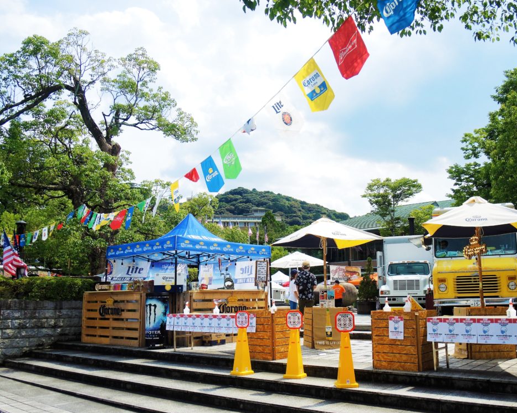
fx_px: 459
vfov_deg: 48.5
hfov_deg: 58.7
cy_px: 203
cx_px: 283
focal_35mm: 30
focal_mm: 6
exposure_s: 1/1600
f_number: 3.2
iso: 80
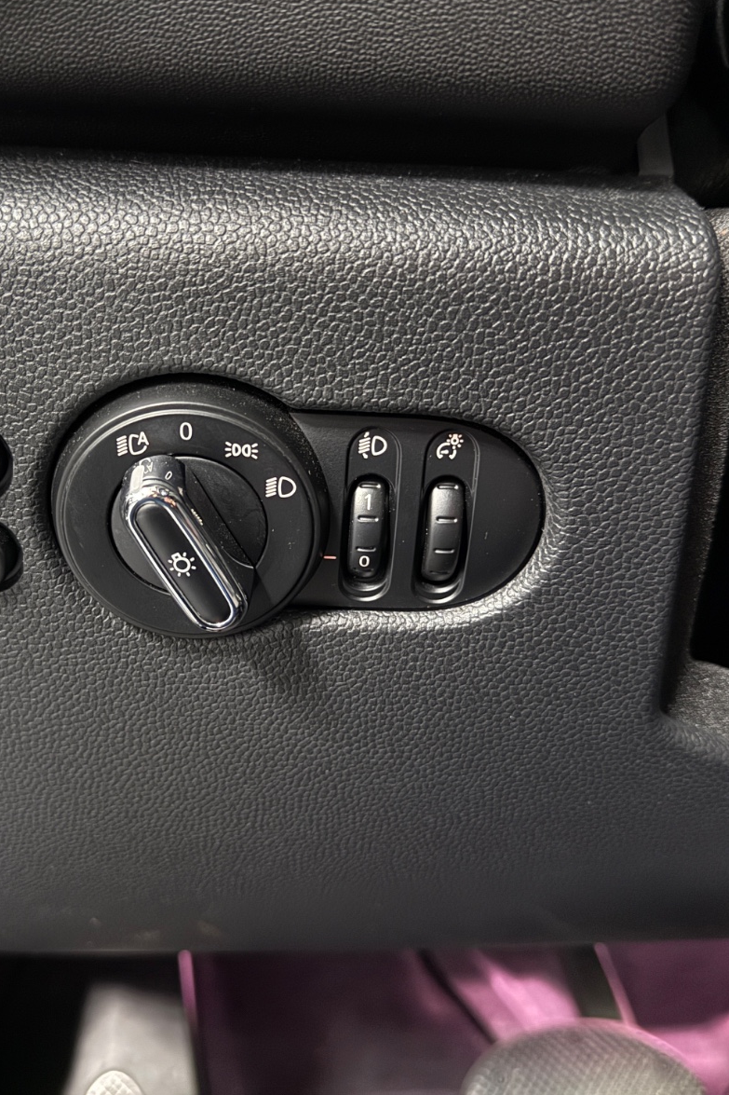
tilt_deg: -3.7
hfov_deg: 38.5
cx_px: 249
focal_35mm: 34
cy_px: 538
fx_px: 1033
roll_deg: -0.3
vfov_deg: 55.8
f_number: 1.78
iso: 1000
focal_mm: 6.76
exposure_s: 1/25
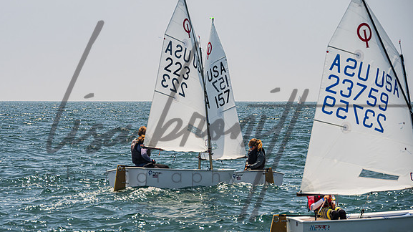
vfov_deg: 6.2
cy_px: 124
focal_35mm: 195
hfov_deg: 11.0
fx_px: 2135
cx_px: 159
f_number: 7.1
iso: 250
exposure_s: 1/1250
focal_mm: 150
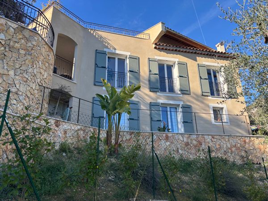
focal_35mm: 26
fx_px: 201
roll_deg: +0.4
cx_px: 134
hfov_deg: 67.3
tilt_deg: +19.4
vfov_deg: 53.1
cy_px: 100
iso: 50
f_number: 1.6
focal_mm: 5.96
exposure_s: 1/1027
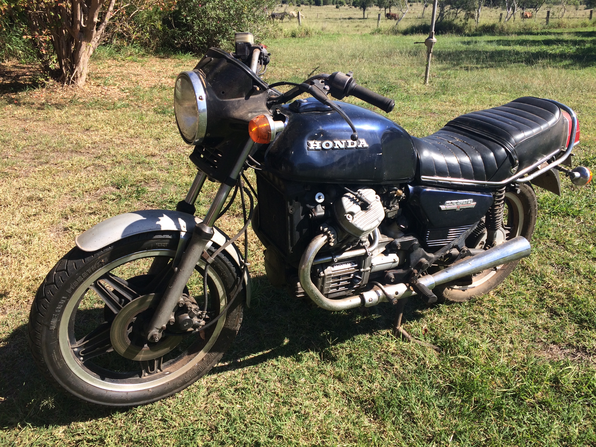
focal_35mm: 29
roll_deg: +3.4
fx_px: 499
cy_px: 224
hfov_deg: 61.7
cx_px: 298
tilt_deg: -26.2
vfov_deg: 48.2
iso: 32
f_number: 2.2
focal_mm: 4.15
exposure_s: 1/1053
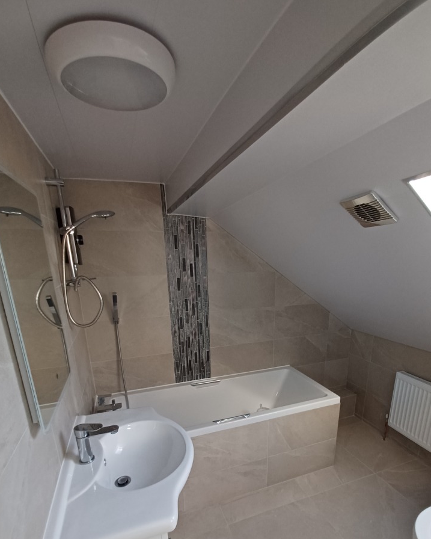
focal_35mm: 17
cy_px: 344
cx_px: 235
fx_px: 271
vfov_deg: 87.5
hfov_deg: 76.8
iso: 100
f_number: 2.2
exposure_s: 1/50
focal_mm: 1.42
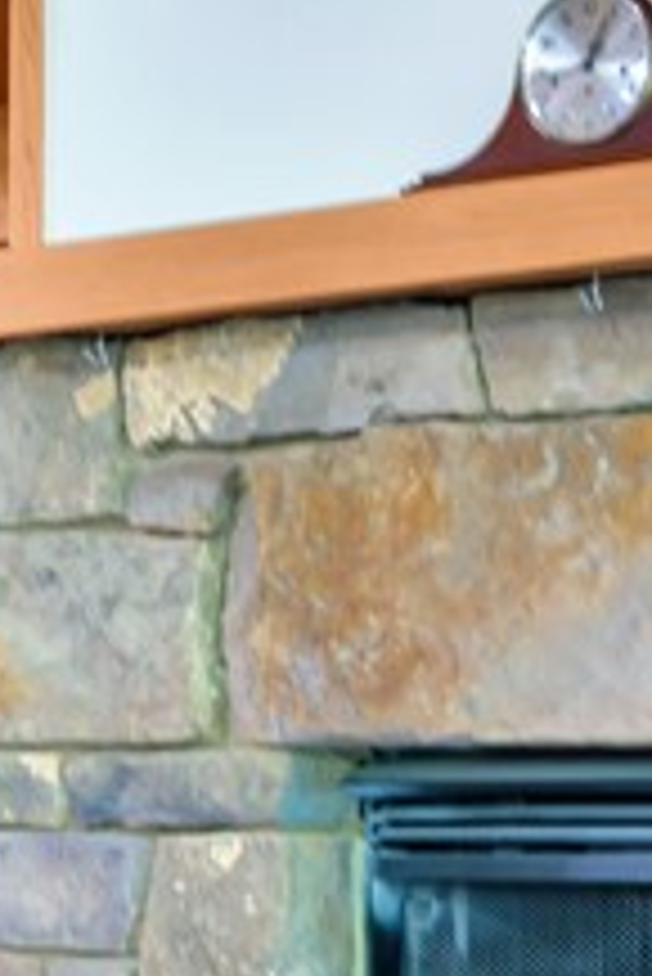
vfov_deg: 22.0
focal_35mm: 90
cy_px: 904
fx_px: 2441
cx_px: 1151
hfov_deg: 13.7
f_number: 8
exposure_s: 3.2
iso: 80
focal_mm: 18
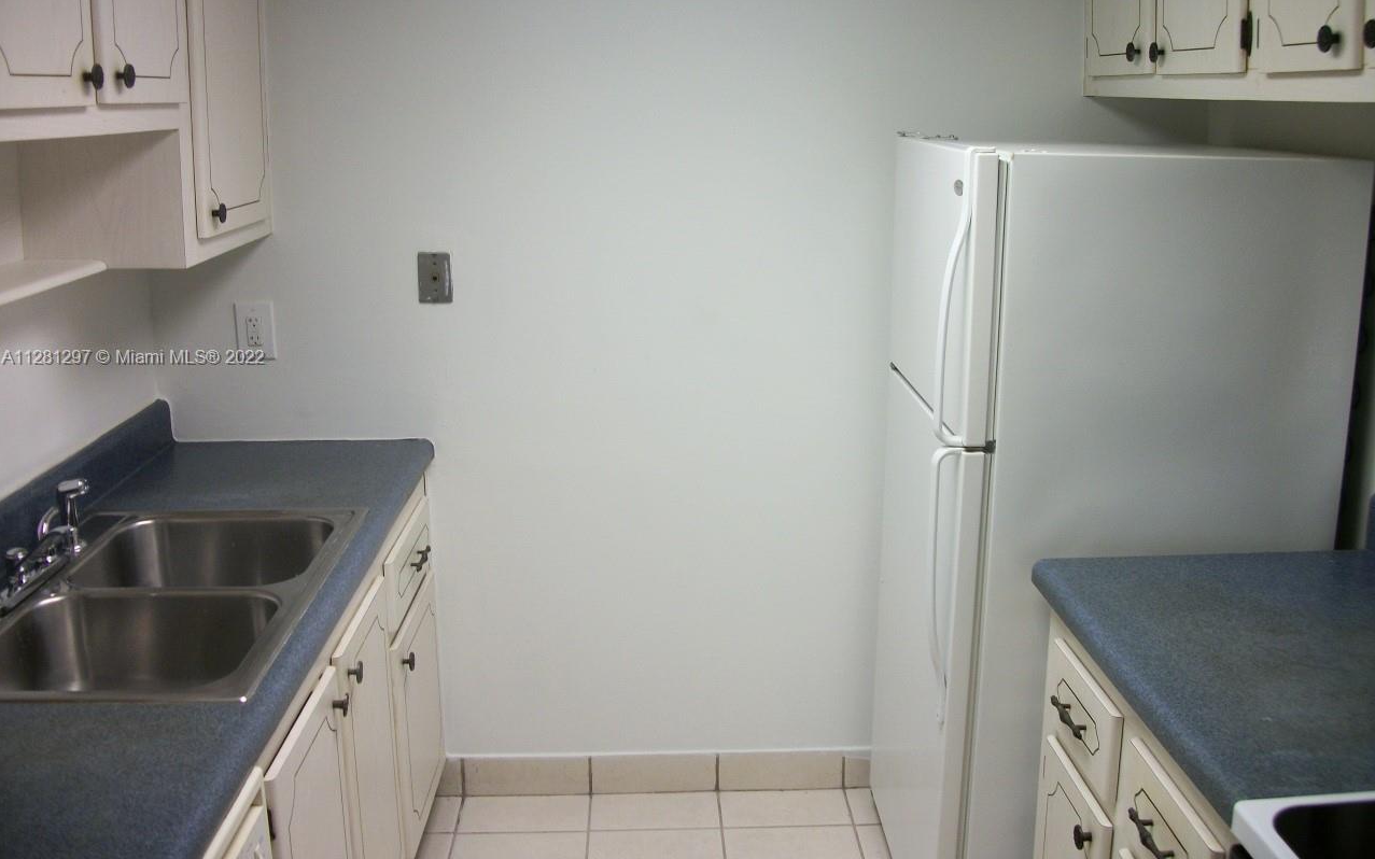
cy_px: 360
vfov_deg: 37.2
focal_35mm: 34
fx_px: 1274
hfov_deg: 56.7
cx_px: 687
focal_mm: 5.7
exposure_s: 1/50
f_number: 2.9
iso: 80
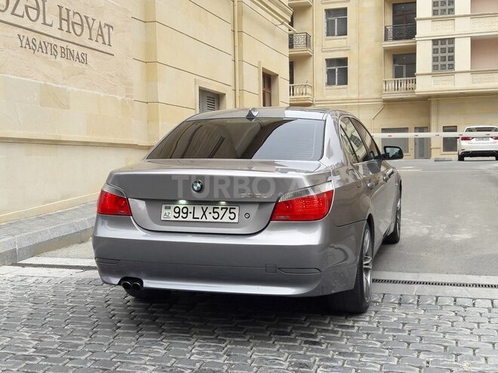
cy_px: 186
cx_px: 249
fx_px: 403
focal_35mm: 28
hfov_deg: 63.4
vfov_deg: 49.7
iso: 40
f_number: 1.9
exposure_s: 1/313
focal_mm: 3.7
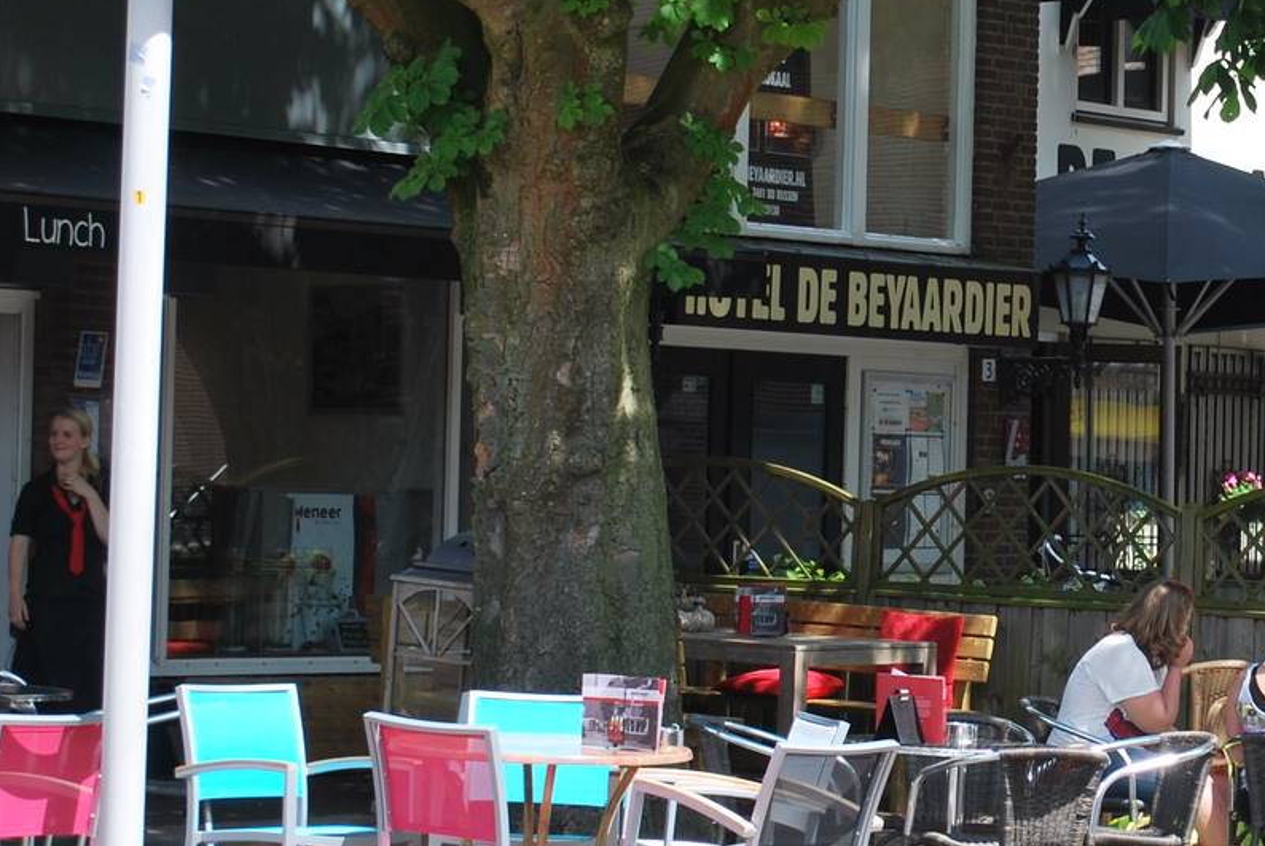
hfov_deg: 14.6
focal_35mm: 139
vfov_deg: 9.9
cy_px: 327
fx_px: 4889
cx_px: 1131
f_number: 6.3
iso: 100
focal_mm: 38
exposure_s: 1/160
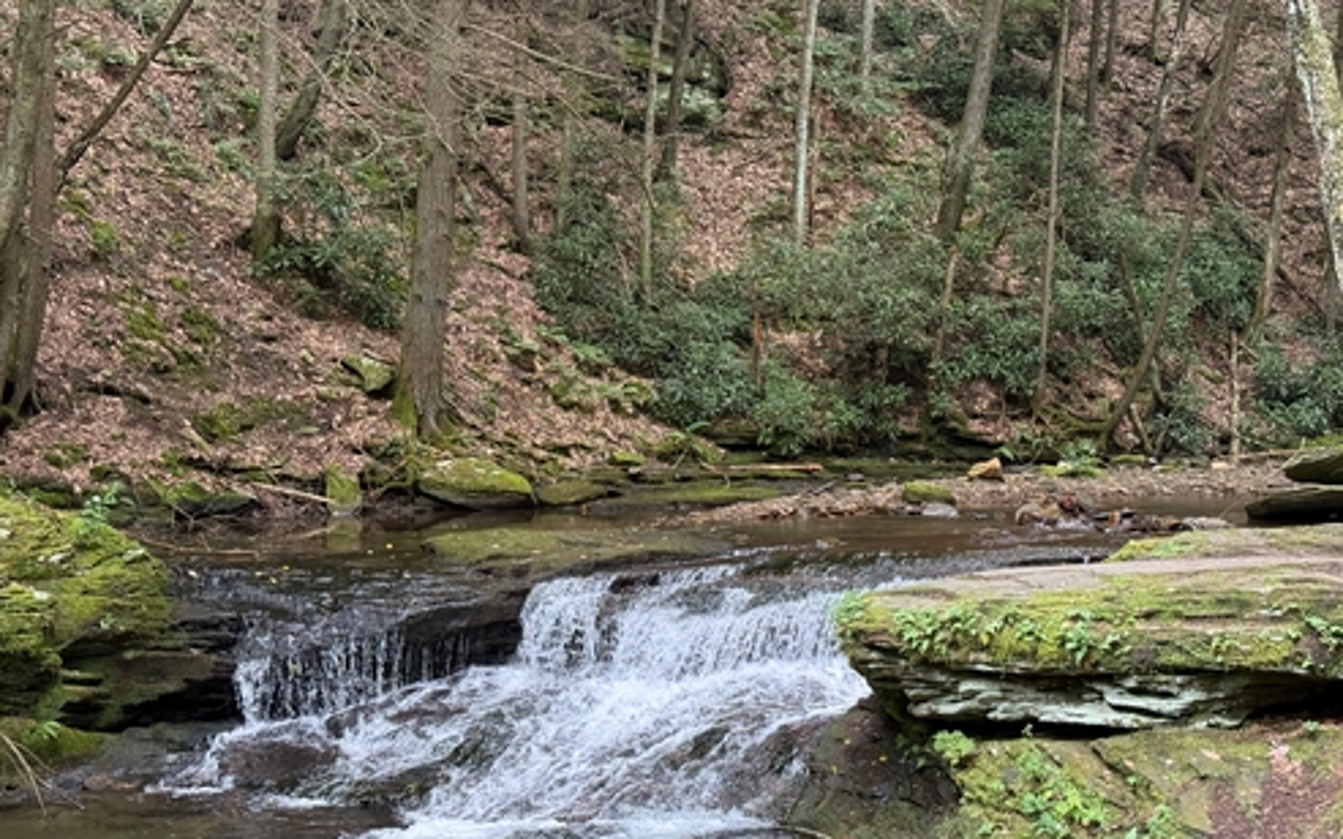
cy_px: 490
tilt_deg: -2.1
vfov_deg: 24.8
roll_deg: -0.3
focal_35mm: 52
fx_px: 1903
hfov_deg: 38.9
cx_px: 684
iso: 200
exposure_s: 1/60
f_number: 1.78
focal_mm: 6.76
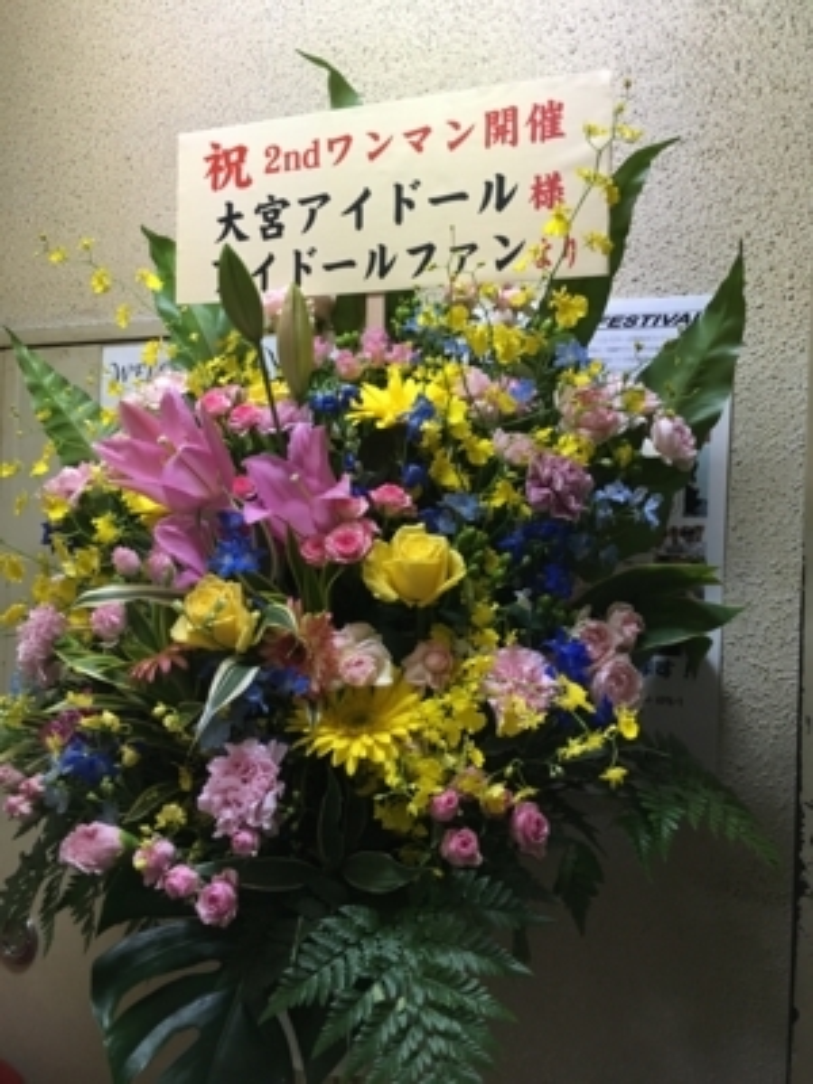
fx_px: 908
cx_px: 406
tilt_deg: +2.2
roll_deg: -2.3
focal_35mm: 29
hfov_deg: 48.2
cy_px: 542
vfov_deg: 61.7
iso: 100
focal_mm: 4.15
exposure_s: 1/30
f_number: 2.2
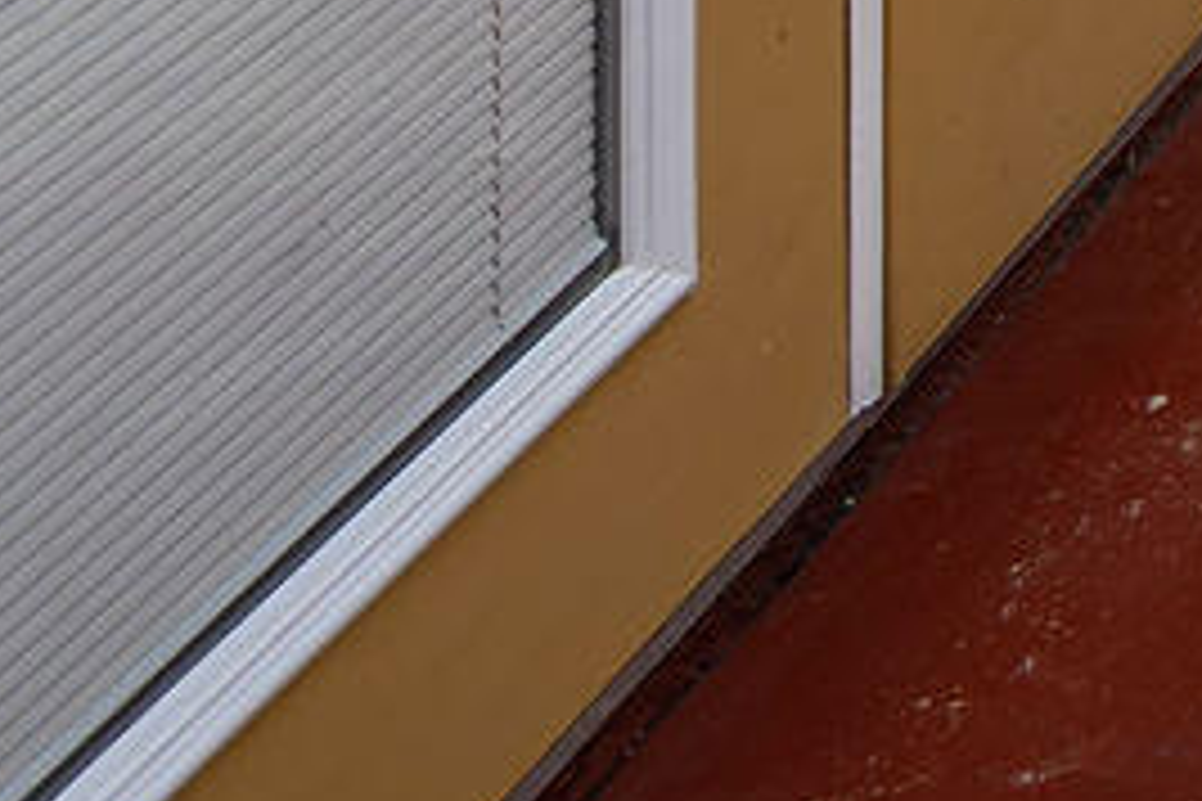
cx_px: 3818
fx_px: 3606
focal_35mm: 108
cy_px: -2113
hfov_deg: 10.7
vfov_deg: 8.6
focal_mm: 14
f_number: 8
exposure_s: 1/200
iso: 250
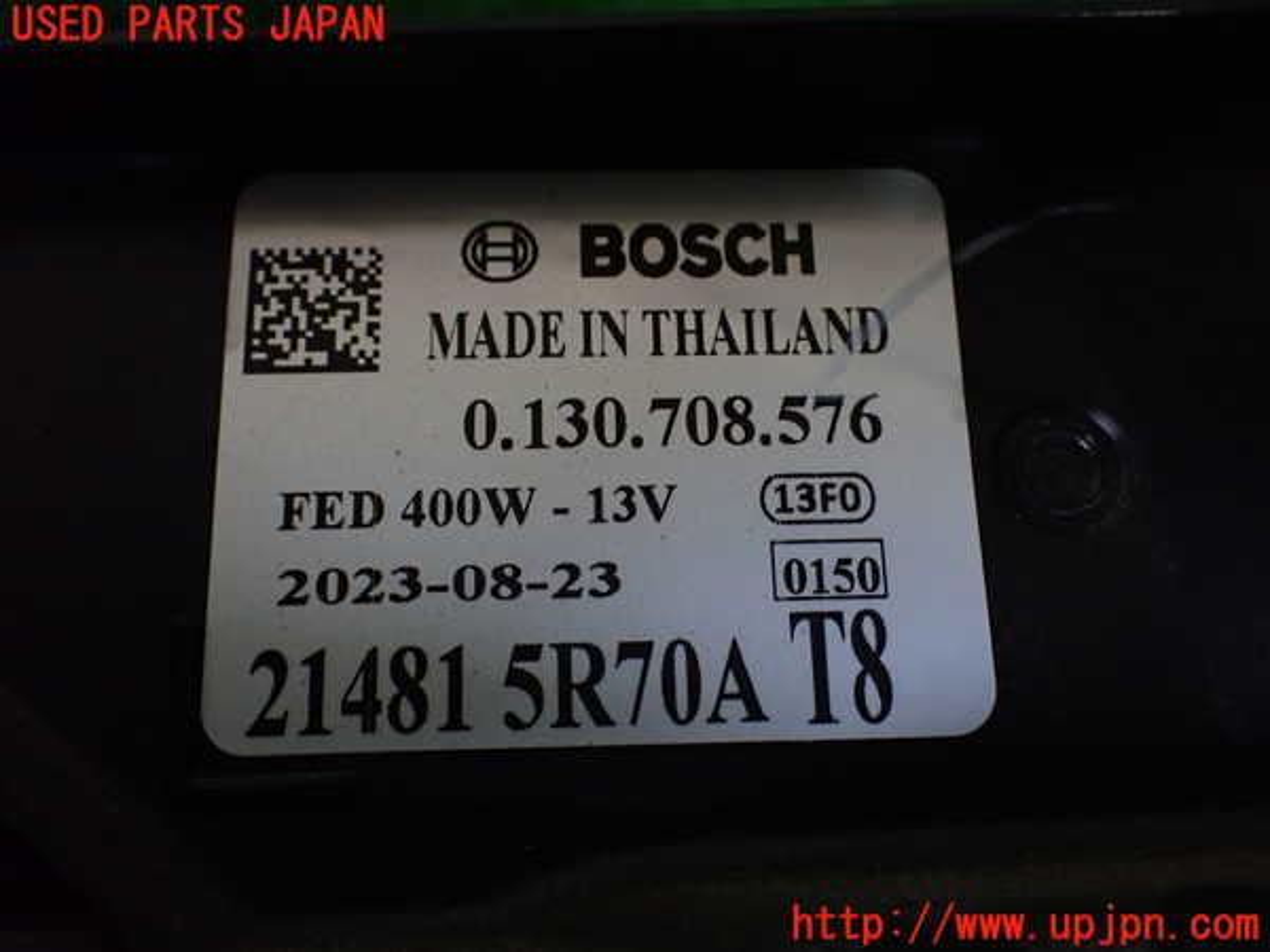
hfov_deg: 60.0
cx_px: 635
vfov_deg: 46.8
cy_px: 476
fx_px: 1101
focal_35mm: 30
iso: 640
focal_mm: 5.4
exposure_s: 1/125
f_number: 2.3
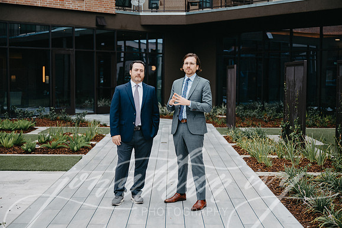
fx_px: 504
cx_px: 171
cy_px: 114
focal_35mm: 53
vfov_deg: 25.5
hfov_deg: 37.5
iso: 100
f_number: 2.8
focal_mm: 53
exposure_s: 1/400
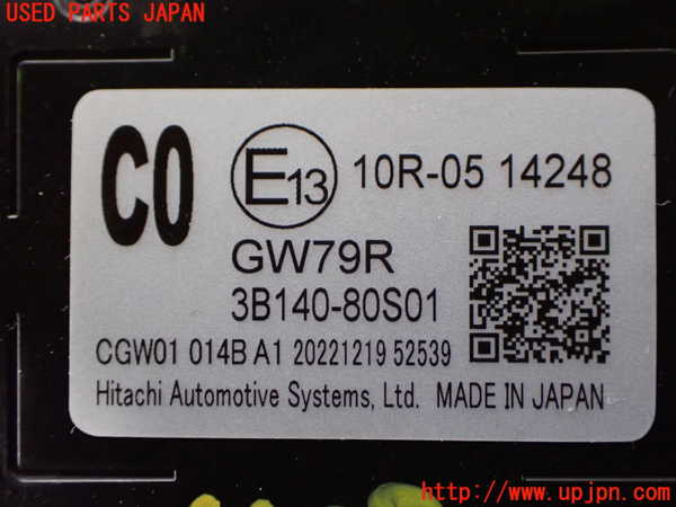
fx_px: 859
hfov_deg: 42.9
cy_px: 254
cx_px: 338
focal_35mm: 44
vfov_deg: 32.9
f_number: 2.9
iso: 1250
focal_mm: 7.84
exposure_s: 1/40
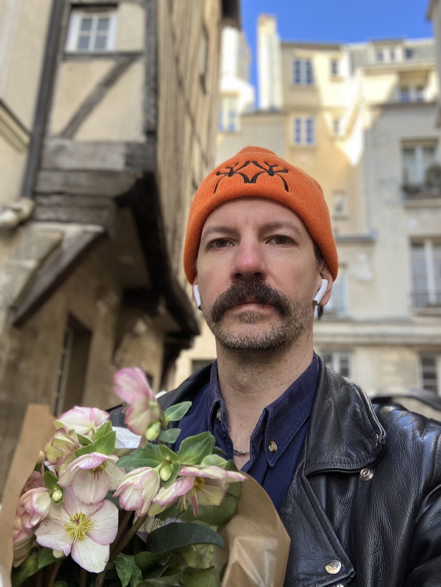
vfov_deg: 56.8
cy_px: 294
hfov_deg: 44.2
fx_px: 543
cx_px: 220
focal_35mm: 32
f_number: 2.2
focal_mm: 2.87
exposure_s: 1/121
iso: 20
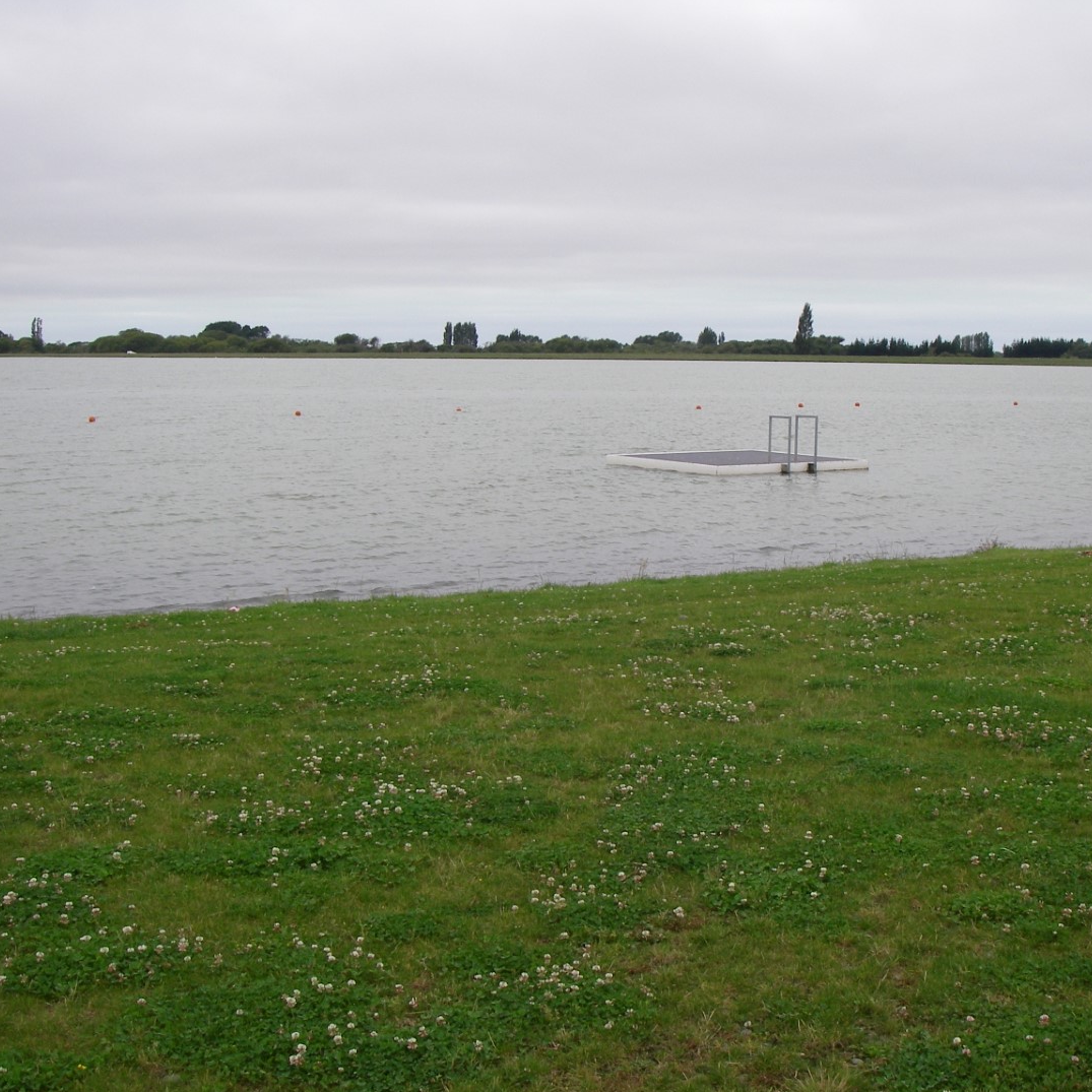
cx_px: 646
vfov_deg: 37.6
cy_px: 545
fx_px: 1606
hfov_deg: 37.4
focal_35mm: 45
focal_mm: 6.3
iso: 64
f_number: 6.6
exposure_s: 1/125
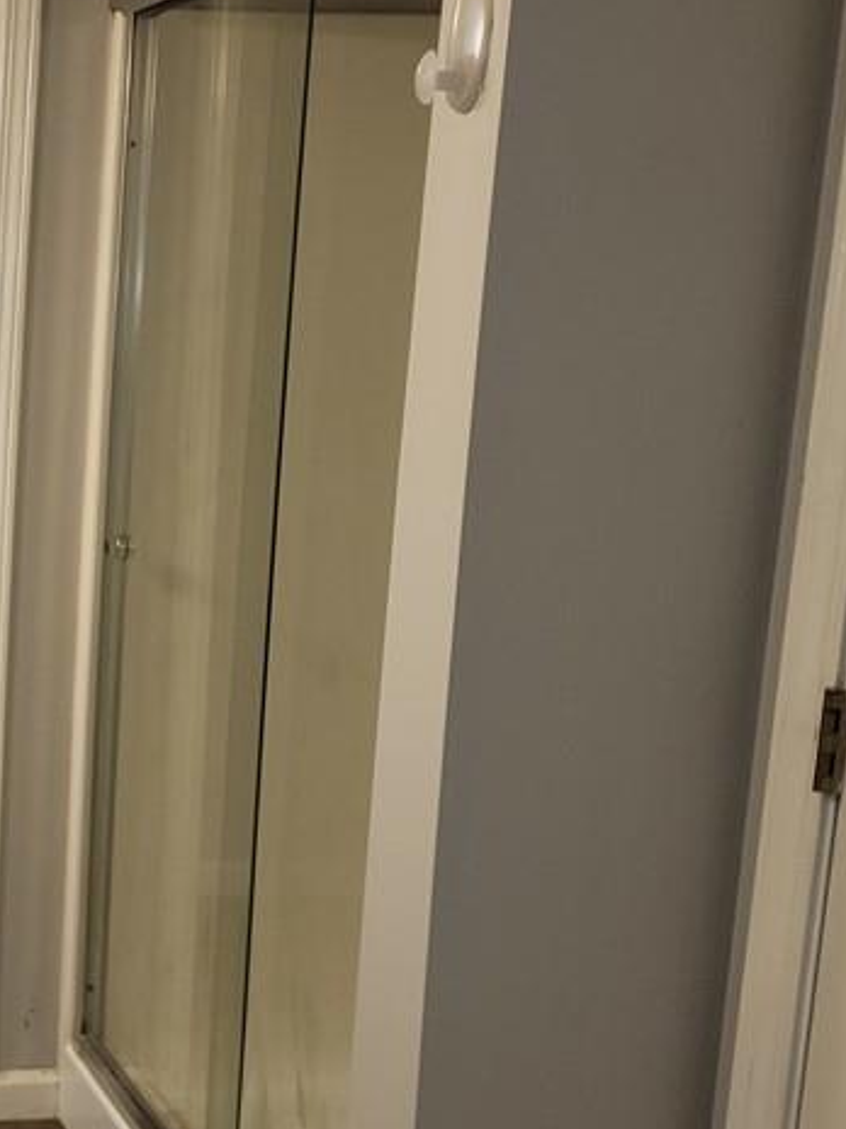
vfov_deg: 36.2
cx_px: -355
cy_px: 545
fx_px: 1727
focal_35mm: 53
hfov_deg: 23.2
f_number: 1.8
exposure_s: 1/60
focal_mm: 6.7
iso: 64
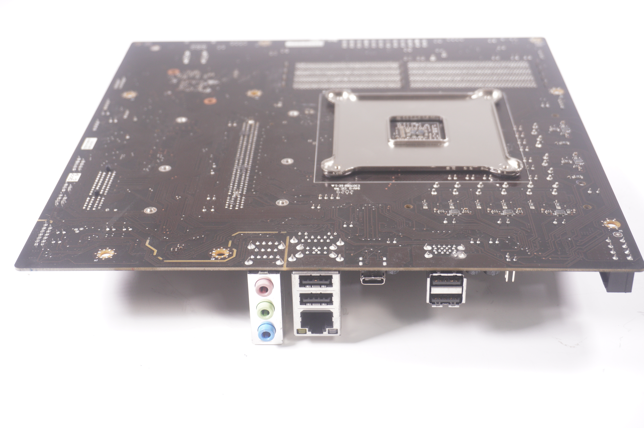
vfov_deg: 25.7
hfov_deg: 37.9
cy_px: 214
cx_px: 322
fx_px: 938
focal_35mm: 52
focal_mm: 35
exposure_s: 1/160
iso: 640
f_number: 5.6
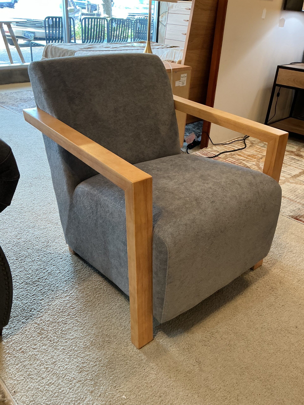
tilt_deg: -30.5
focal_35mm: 29
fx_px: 340
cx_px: 152
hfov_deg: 48.2
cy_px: 202
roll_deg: -4.2
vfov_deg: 61.7
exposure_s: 1/60
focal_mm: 3
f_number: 1.8
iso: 125
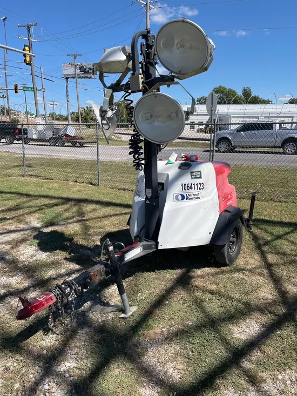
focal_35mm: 26
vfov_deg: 67.3
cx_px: 148
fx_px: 297
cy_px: 198
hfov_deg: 53.1
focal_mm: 5.1
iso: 50
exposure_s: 1/3413
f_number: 1.6
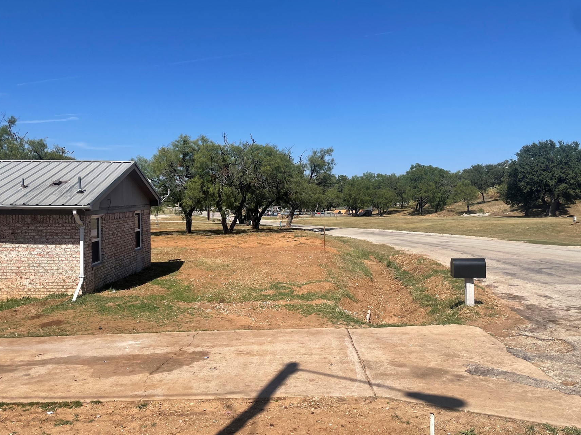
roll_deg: -0.2
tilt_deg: -3.3
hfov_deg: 58.1
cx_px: 250
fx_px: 520
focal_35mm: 31
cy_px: 229
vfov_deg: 45.4
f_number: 1.6
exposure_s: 1/5051
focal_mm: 4.2
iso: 32
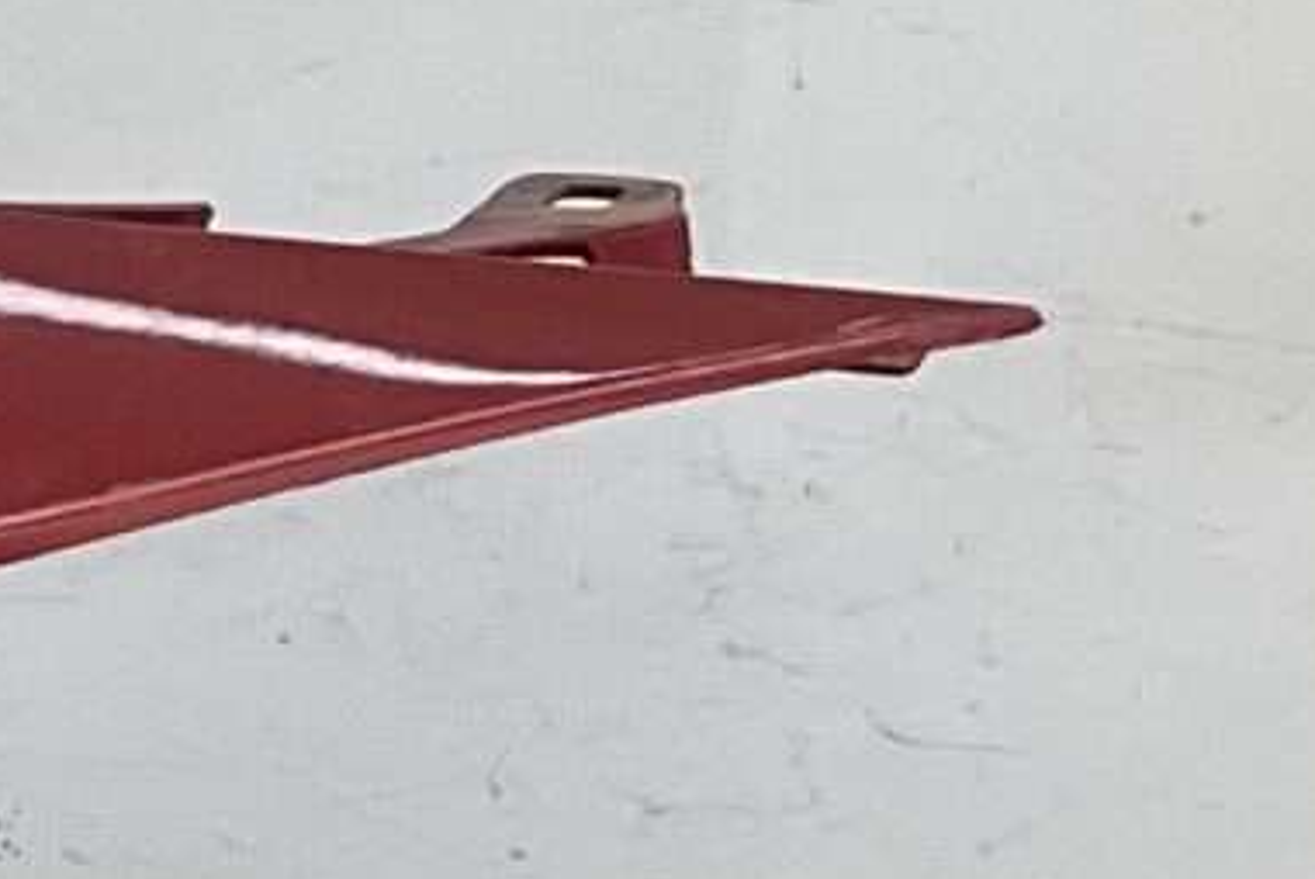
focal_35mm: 203
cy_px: 1253
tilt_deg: -9.8
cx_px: -1184
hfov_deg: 9.5
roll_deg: -2.9
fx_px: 7421
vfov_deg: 6.7
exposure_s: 1/217
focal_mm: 3
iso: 16
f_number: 1.8
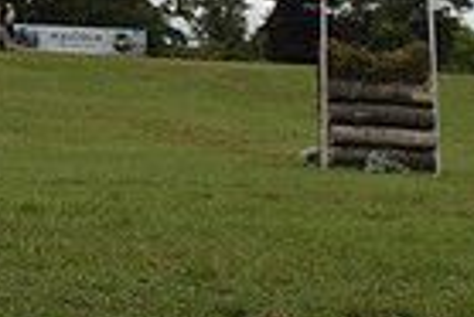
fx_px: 1819
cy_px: -285
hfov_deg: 13.0
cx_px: -454
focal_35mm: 138
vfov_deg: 9.4
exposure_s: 1/4000
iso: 720
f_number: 5.6
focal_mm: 22
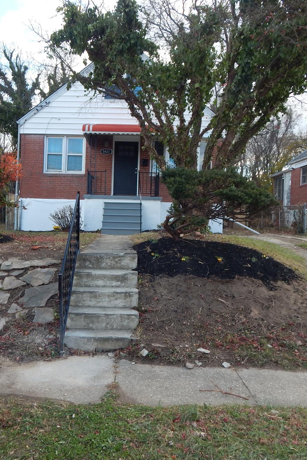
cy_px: 228
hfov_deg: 42.0
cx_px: 115
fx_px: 397
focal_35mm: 31
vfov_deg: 60.3
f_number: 3
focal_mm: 4
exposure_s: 1/250
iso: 125
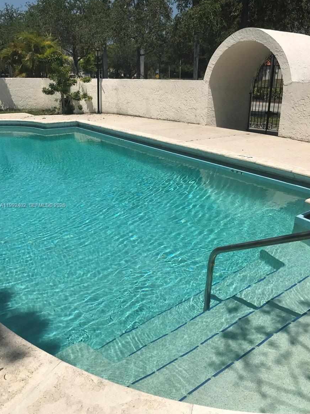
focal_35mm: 29
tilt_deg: -19.8
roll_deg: -0.5
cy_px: 206
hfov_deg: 48.2
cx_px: 160
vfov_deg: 61.7
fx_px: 346
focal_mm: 3.99
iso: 20
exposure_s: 1/5319
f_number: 1.8
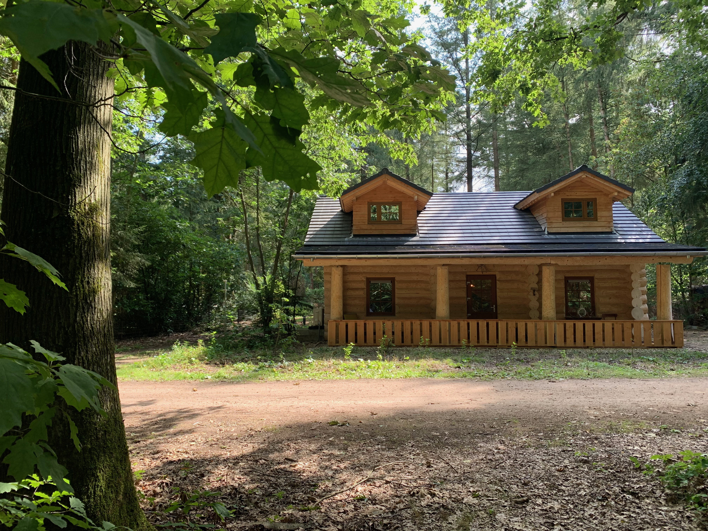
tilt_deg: +4.1
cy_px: 266
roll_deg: +0.7
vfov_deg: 53.1
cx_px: 354
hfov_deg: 67.3
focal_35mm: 26
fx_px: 532
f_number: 1.8
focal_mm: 4.25
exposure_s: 1/126
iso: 25
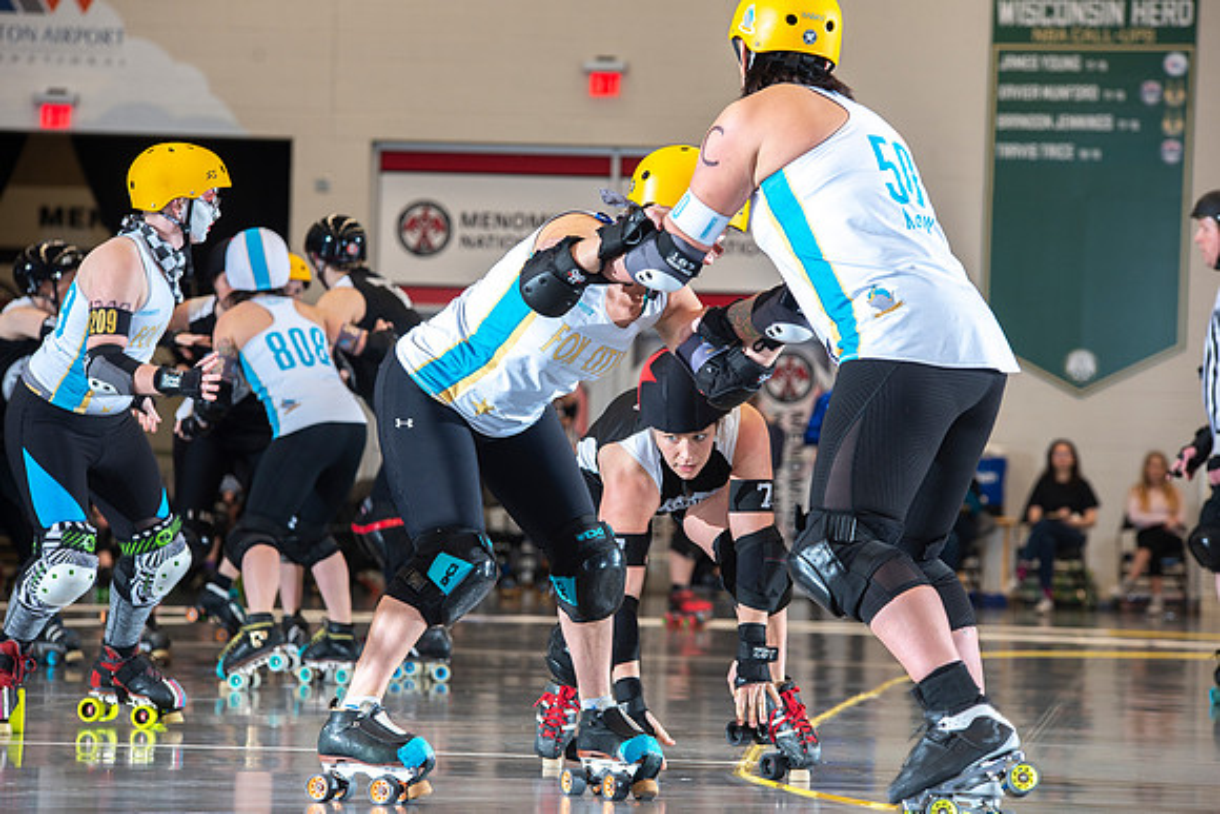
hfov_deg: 12.8
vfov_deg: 8.6
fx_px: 5423
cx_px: 610
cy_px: 407
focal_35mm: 160
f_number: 5.6
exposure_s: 1/160
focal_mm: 160
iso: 500
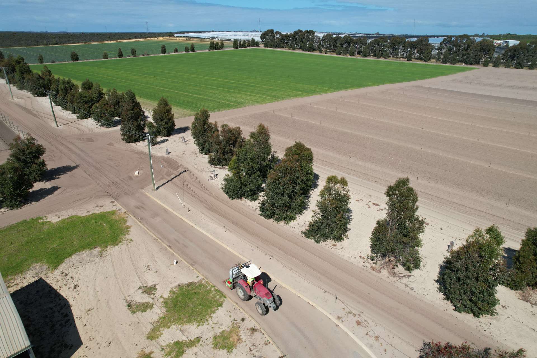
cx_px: 268
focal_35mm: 22
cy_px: 179
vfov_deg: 57.2
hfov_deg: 78.6
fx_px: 328
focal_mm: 8.38
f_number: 2.8
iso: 100
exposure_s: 1/2500
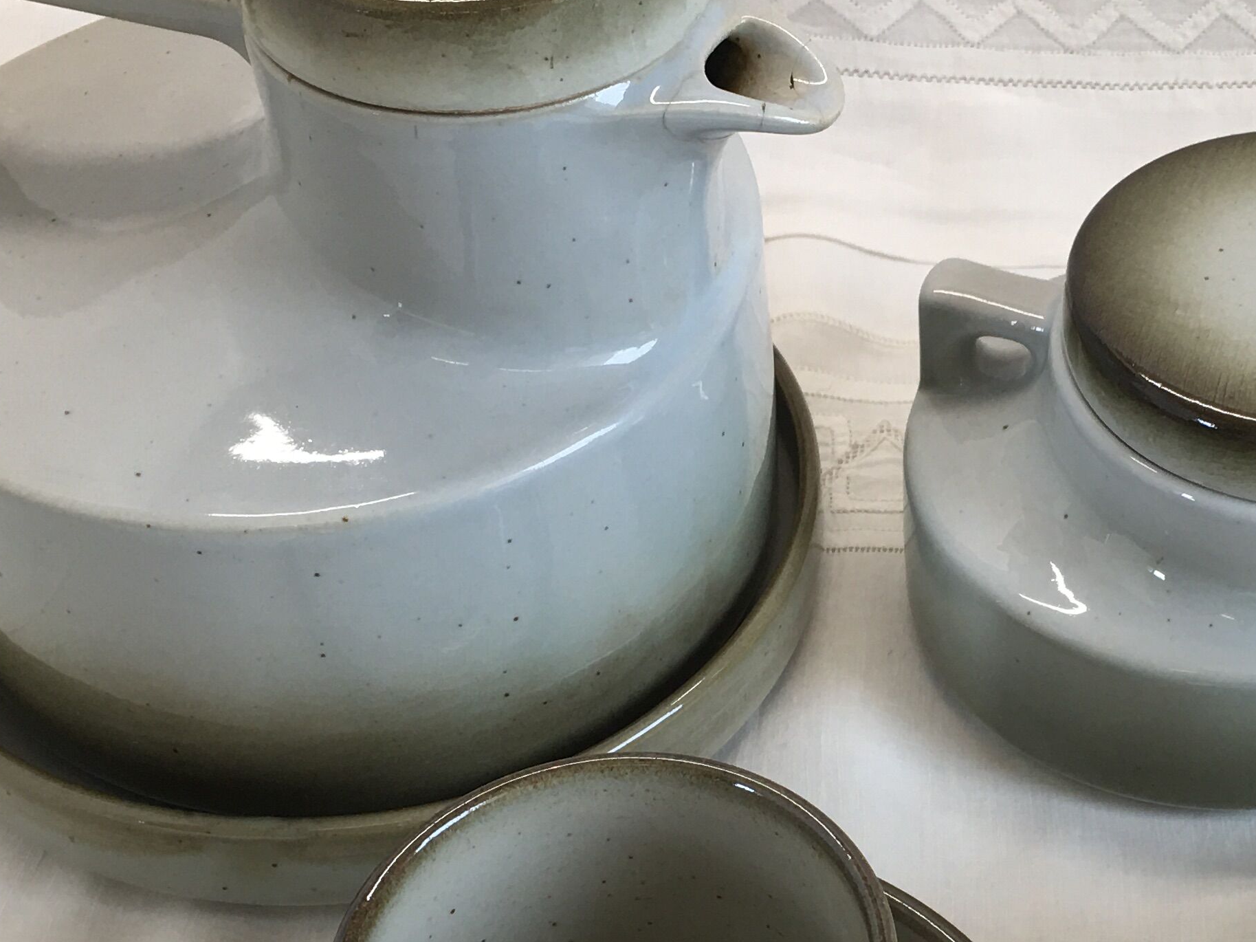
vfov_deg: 22.7
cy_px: 684
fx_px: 2322
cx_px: 1002
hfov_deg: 29.6
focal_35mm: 64
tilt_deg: -45.8
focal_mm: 4.15
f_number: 2.2
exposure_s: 1/33
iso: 25
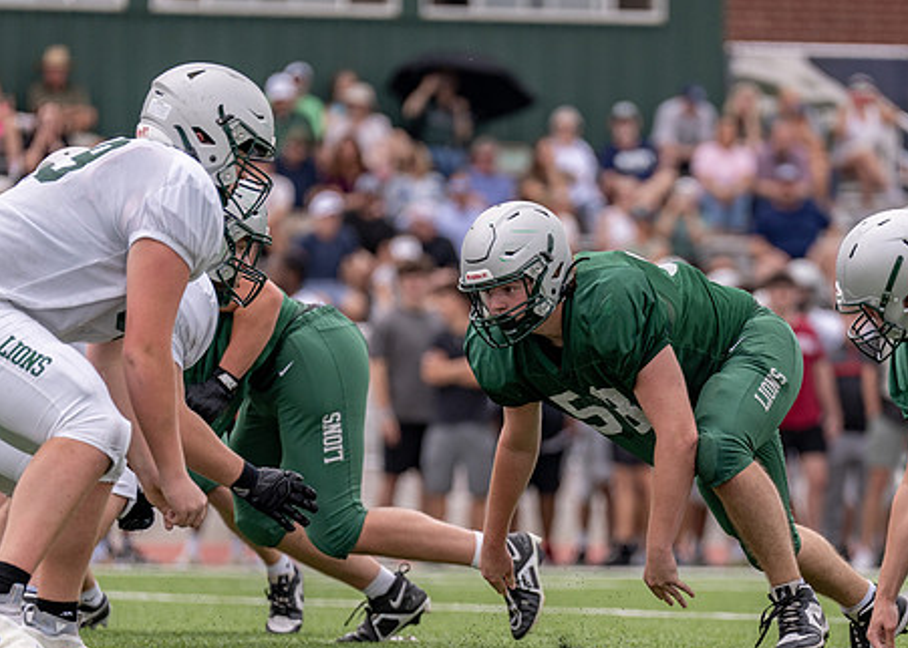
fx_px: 9411
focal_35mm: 365
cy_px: 417
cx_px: 605
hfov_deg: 5.5
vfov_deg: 3.9
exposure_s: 1/3200
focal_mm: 200
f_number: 2.8
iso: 250
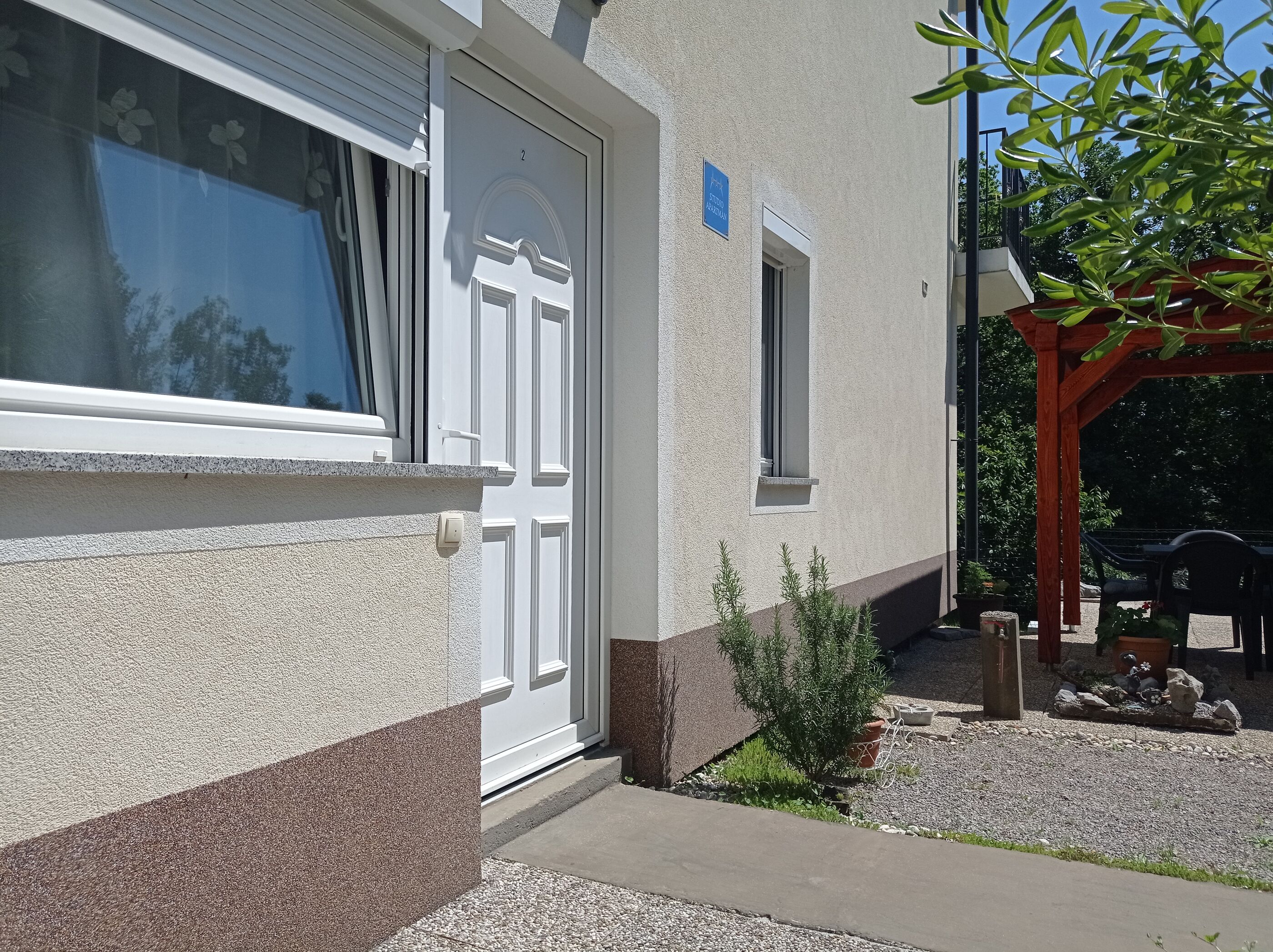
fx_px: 1029
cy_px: 476
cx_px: 636
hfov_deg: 63.5
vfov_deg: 49.7
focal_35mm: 28
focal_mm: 4.74
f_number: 1.79
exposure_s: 1/5319
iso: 103
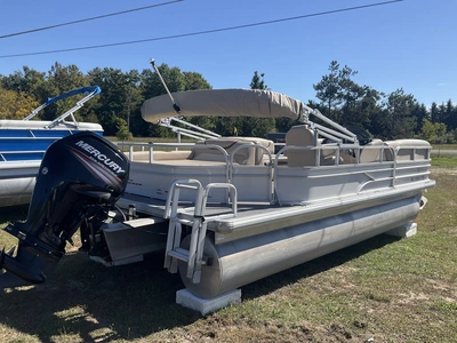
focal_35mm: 29
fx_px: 383
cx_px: 228
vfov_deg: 48.2
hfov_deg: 61.7
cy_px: 172
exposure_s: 1/1577
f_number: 1.8
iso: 25
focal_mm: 3
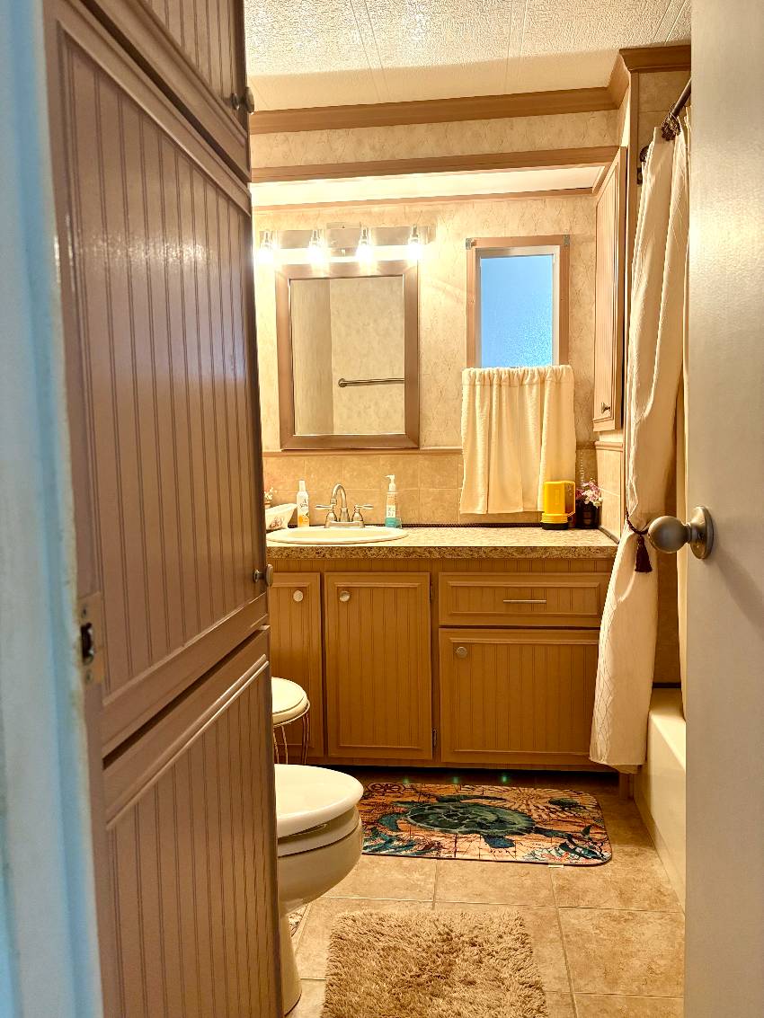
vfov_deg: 67.3
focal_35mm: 26
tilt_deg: -4.6
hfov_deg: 53.1
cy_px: 509
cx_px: 382
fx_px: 765
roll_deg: +1.1
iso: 250
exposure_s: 1/60
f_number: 1.6
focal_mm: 5.96
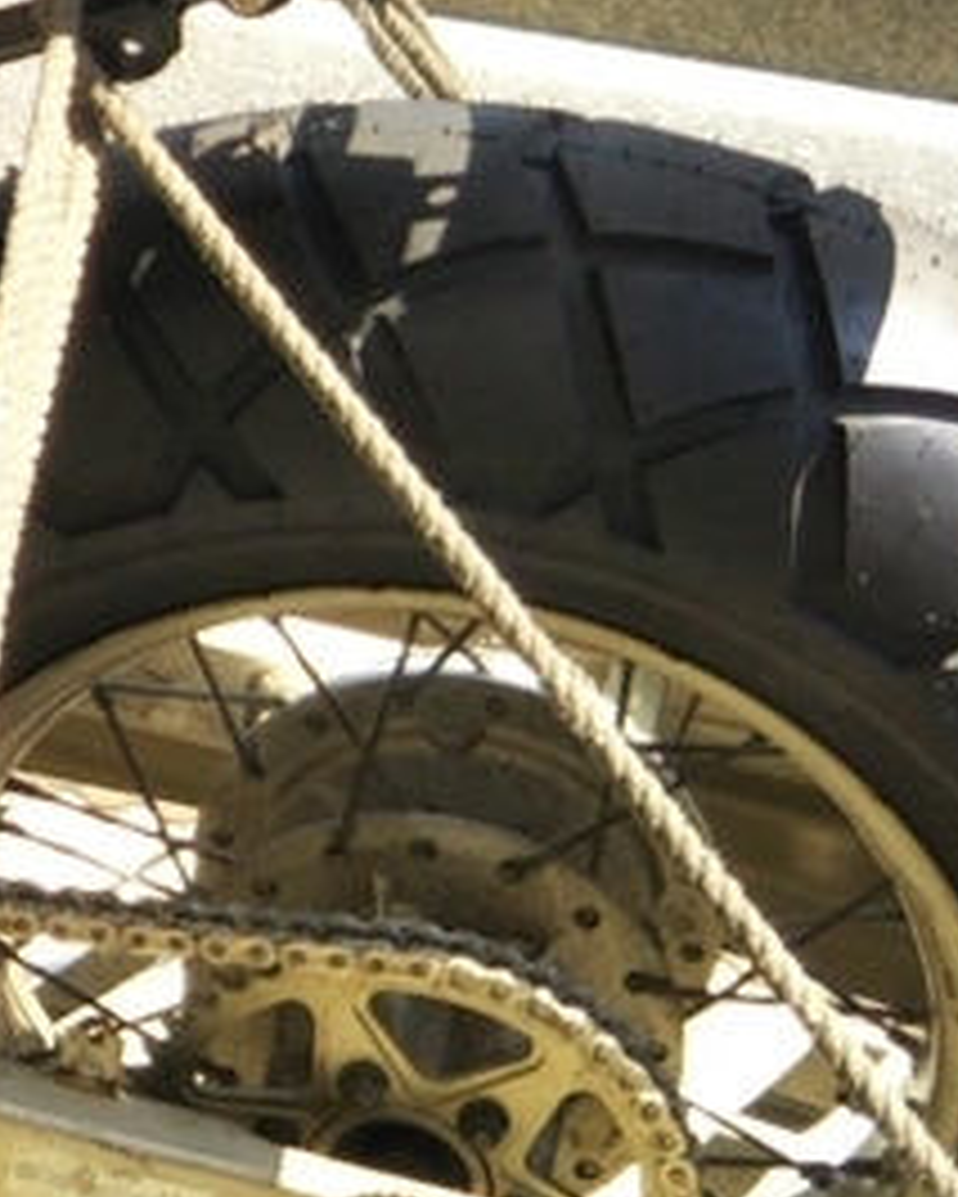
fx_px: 4676
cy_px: 0
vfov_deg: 14.4
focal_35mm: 132
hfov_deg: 10.6
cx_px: -1025
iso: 27
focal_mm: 4
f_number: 2.2
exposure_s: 1/234
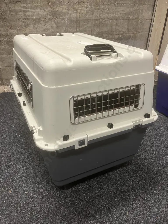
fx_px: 181
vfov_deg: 63.4
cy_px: 112
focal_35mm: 28
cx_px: 84
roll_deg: -1.7
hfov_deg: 49.7
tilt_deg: -28.3
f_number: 1.8
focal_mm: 3.99
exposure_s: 1/50
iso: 125
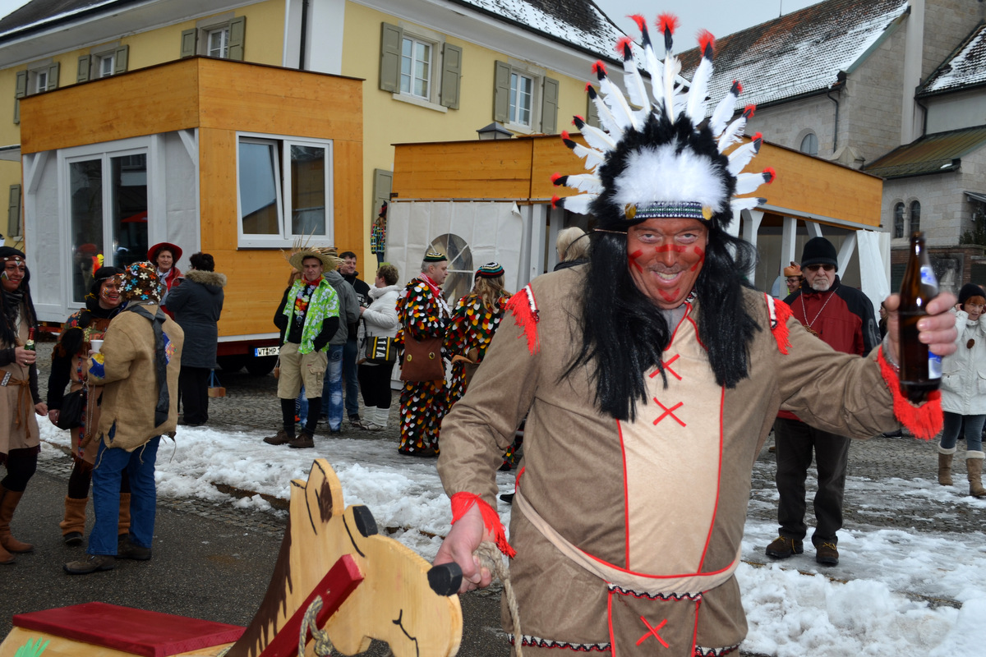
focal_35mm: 36
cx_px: 493
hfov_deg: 53.1
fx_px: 986
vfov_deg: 36.9
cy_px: 328
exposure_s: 1/160
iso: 100
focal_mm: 24
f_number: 6.3
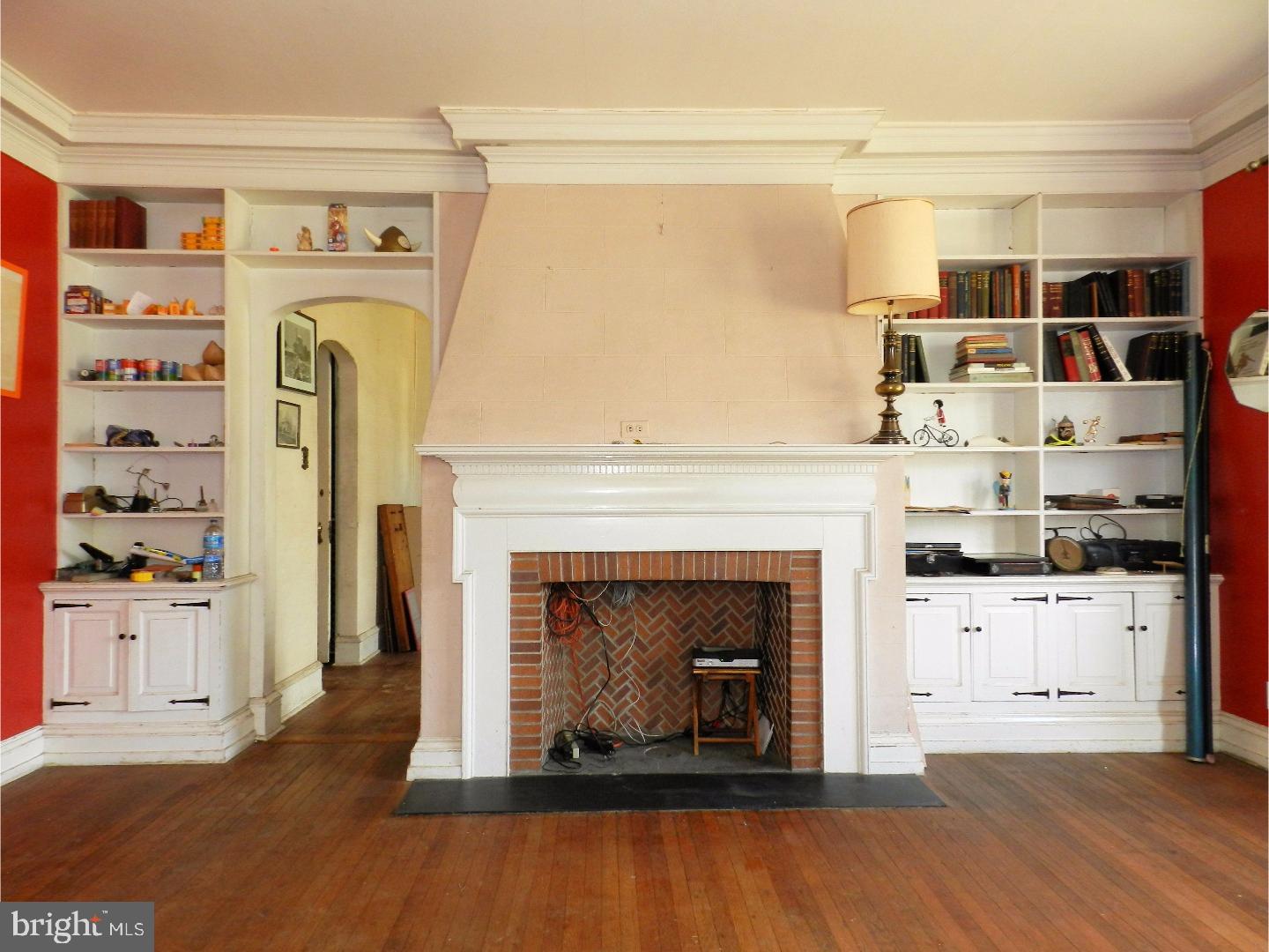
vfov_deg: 58.9
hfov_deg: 73.9
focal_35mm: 23
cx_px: 634
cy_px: 476
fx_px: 843
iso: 200
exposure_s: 1/30
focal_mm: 4
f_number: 3.4
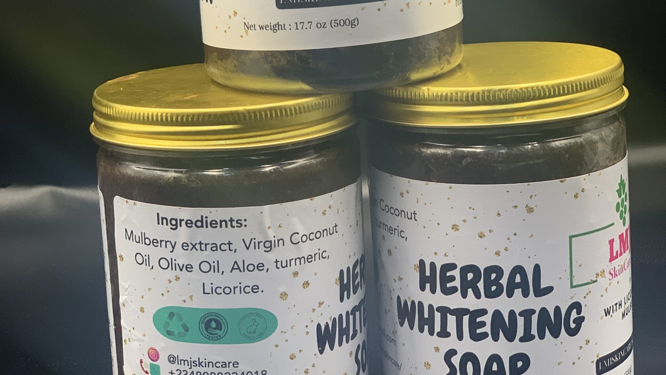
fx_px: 1342
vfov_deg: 15.8
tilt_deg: -12.7
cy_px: 91
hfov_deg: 27.9
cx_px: 332
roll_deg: +2.4
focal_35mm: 76
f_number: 2.4
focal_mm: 6
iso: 100
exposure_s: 1/120
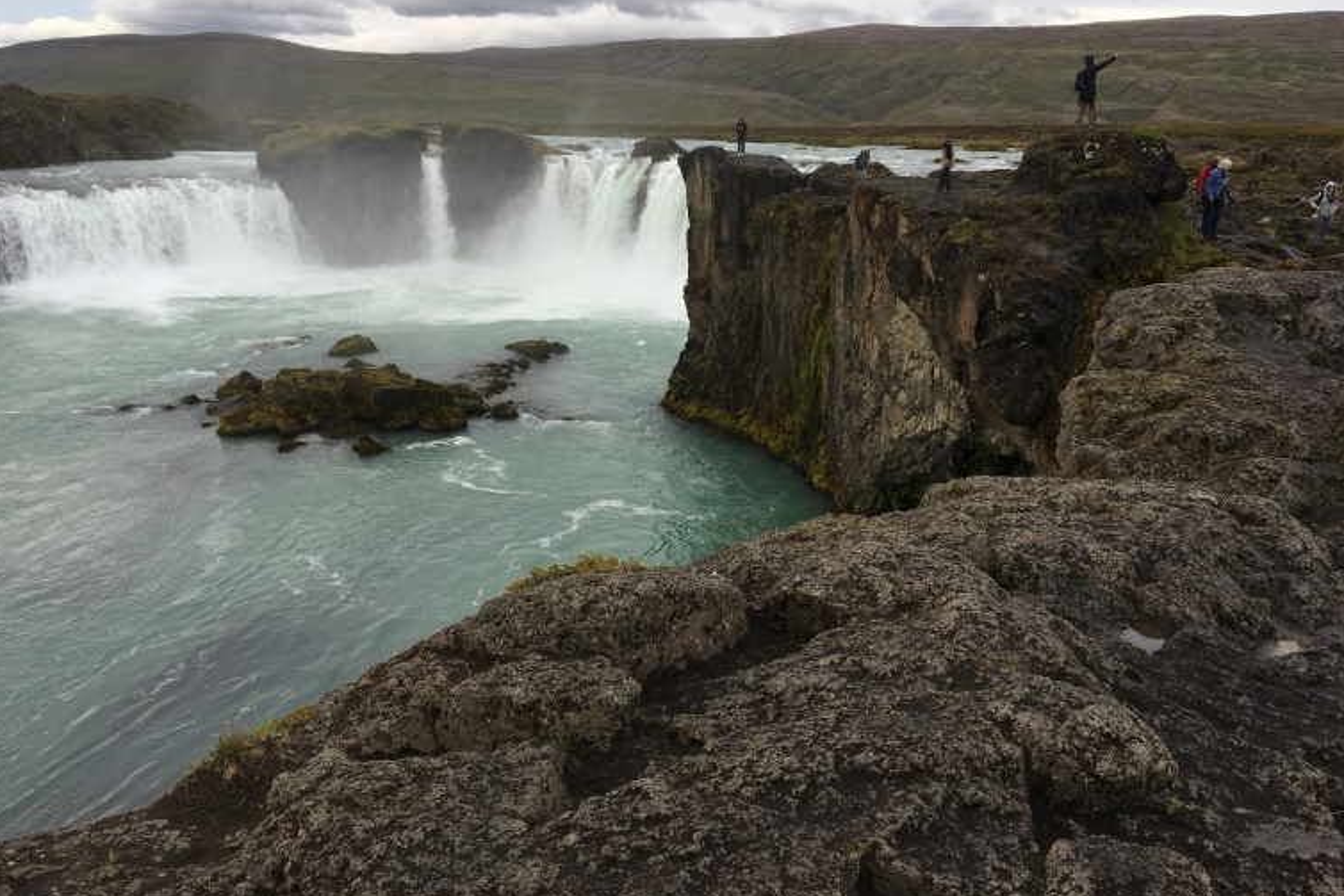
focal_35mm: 32
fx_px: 1195
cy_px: 399
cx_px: 647
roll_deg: -1.5
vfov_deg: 41.1
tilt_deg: -12.7
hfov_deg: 58.7
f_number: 2.2
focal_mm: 4.15
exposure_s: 1/499
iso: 25
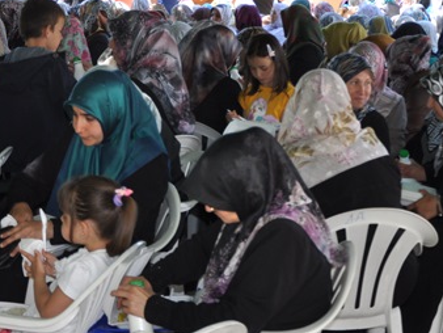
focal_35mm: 85
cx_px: 178
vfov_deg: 17.3
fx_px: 1089
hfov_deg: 23.0
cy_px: 105
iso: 200
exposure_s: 1/200
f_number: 4
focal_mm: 26
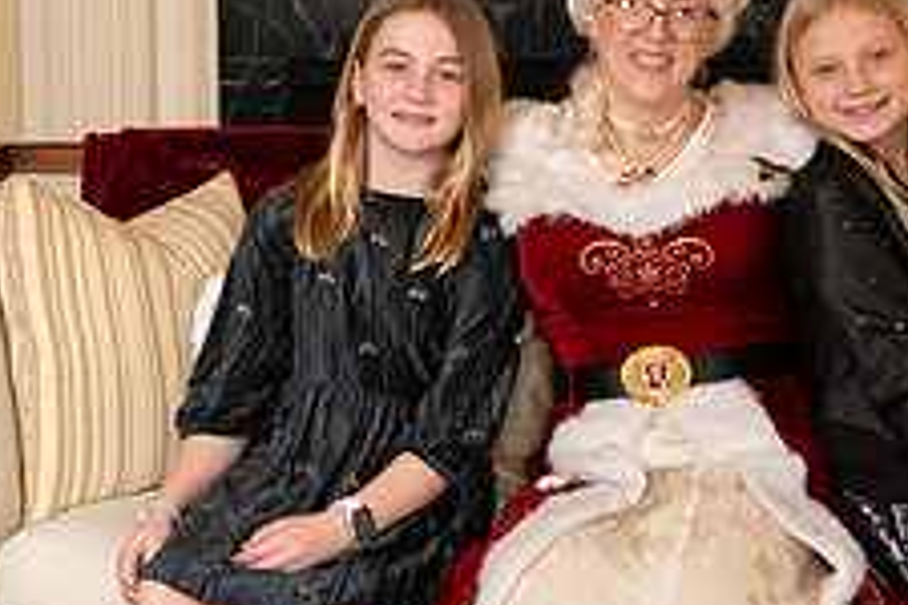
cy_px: 278
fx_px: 3606
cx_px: 497
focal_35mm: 143
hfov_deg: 14.3
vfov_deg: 9.6
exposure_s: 1/200
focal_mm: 48
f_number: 6.3
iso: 1600
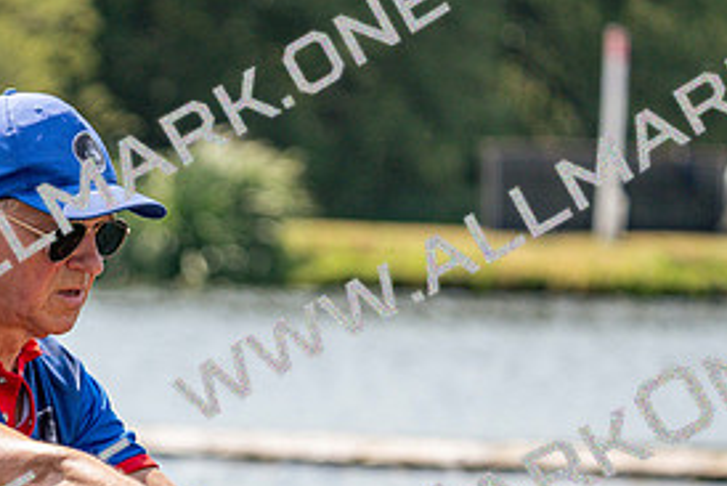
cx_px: -21
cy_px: 463
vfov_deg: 3.2
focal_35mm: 424
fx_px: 8567
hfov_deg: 4.8
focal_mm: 200
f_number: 5.6
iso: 250
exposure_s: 1/1600
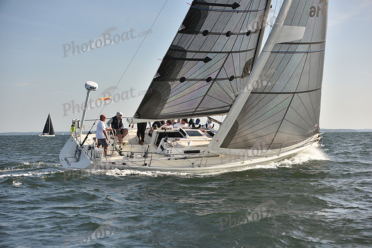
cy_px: 124
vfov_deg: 19.5
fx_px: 723
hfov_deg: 28.8
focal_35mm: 70
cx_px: 186
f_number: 4.5
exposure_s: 1/640
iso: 250
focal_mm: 70
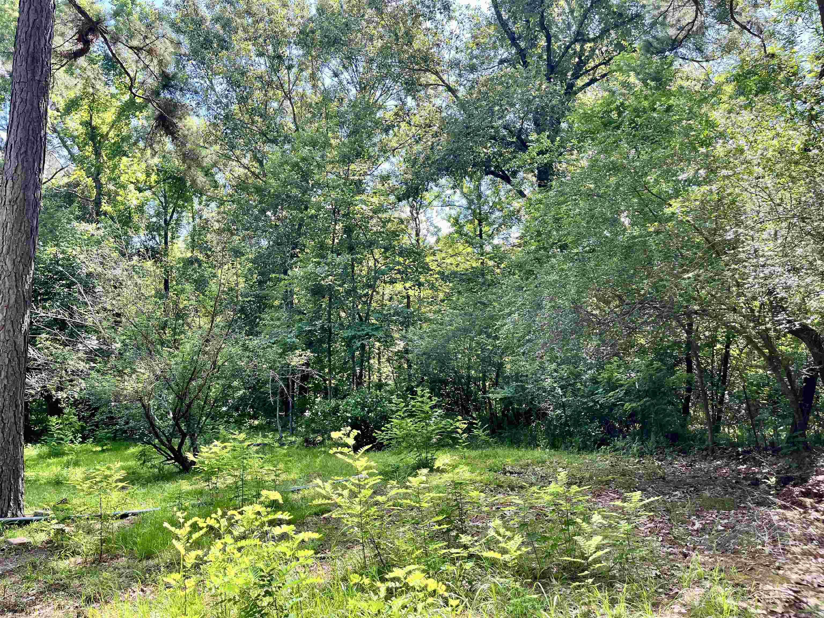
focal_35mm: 26
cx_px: 412
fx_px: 619
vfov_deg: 53.1
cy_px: 309
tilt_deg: +5.2
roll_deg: +0.5
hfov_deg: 67.3
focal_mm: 5.1
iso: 50
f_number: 1.6
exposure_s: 1/309
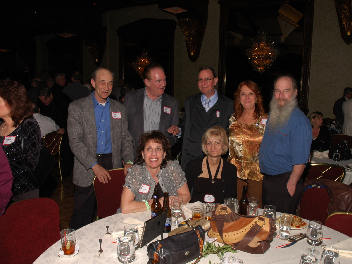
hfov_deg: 59.9
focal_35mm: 30
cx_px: 193
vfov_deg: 46.8
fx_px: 305
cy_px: 134
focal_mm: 18
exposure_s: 1/80
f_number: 8
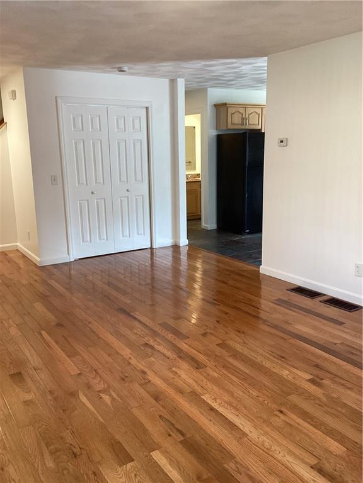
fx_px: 433
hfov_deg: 45.4
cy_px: 242
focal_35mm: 31
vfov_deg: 58.4
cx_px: 182
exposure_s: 1/60
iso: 160
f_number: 2.4
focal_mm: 3.3
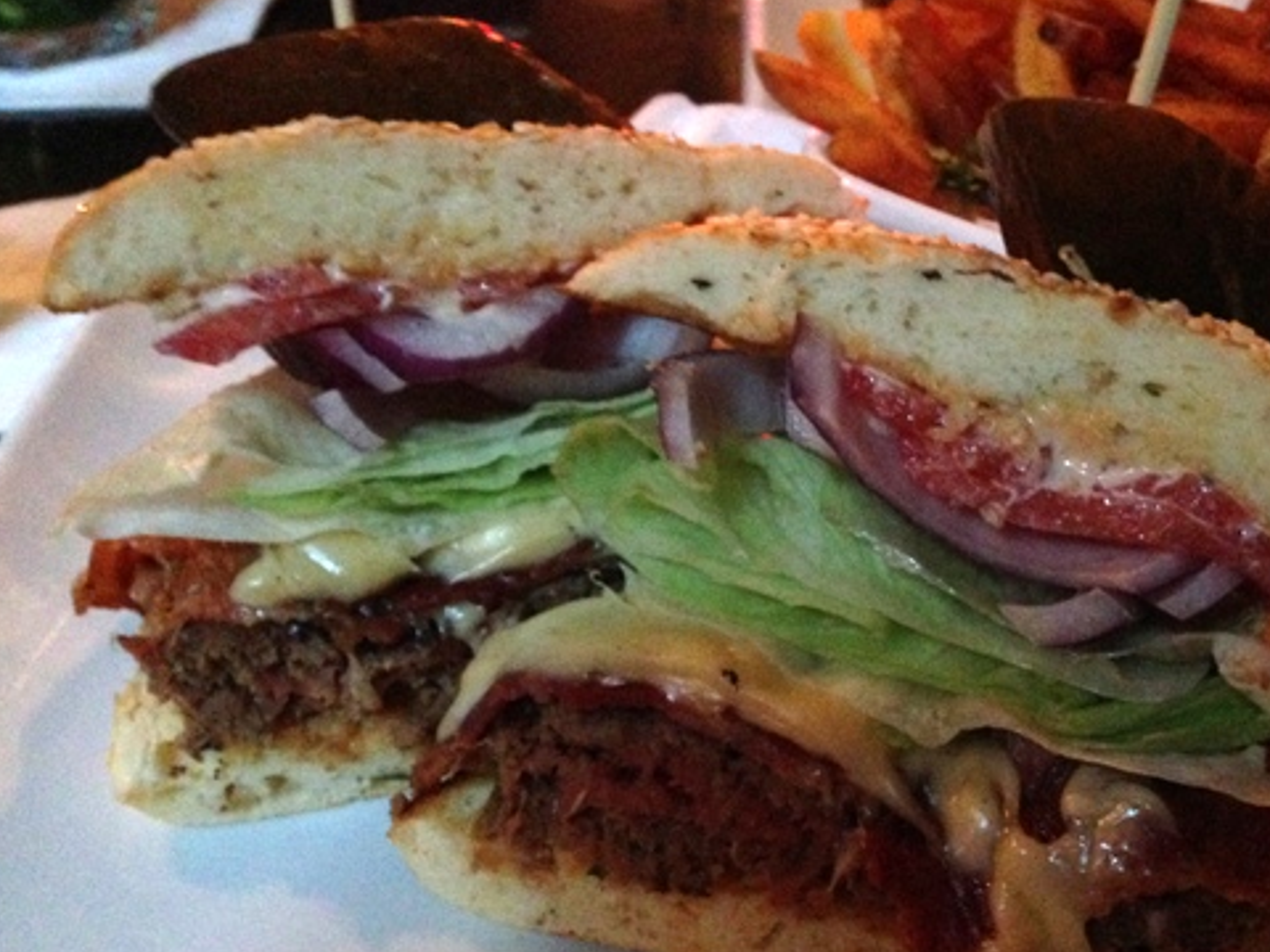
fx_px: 1614
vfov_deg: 32.8
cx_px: 804
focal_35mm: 44
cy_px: 555
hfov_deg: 42.6
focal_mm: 4.12
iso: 800
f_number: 2.4
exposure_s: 1/15
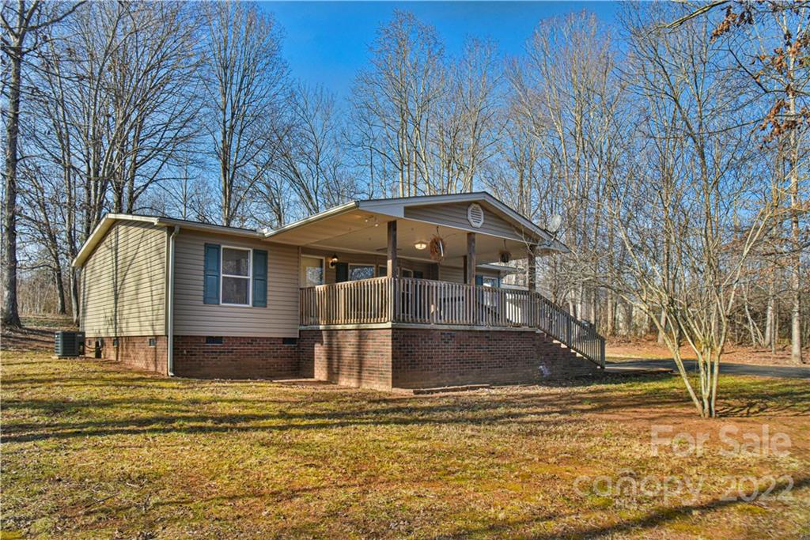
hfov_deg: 73.7
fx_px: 540
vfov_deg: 53.1
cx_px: 405
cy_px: 270
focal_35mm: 24
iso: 1600
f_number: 10
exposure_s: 1/640
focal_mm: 24
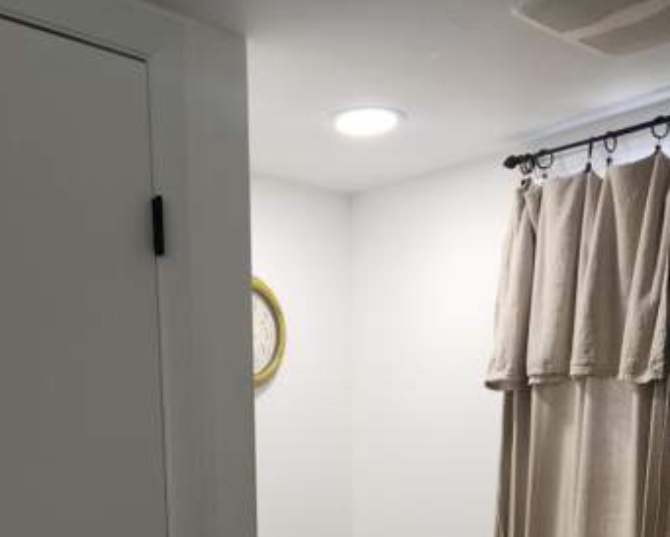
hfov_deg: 43.8
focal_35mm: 42
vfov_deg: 31.2
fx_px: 833
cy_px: 610
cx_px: 306
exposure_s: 1/120
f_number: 1.8
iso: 64
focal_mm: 5.4
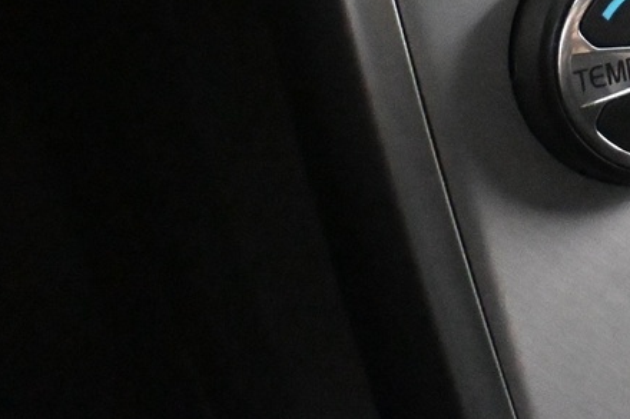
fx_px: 2657
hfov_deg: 12.8
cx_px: 968
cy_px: -280
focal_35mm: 152
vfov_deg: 8.7
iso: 12800
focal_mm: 27.5
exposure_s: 1/50
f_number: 4.5
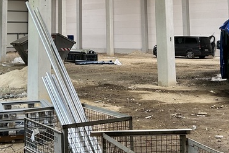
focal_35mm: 73
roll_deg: -0.8
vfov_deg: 17.8
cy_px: -32
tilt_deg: +10.8
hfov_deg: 27.6
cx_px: 85
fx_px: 465
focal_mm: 5.7
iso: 80
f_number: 1.5
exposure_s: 1/121
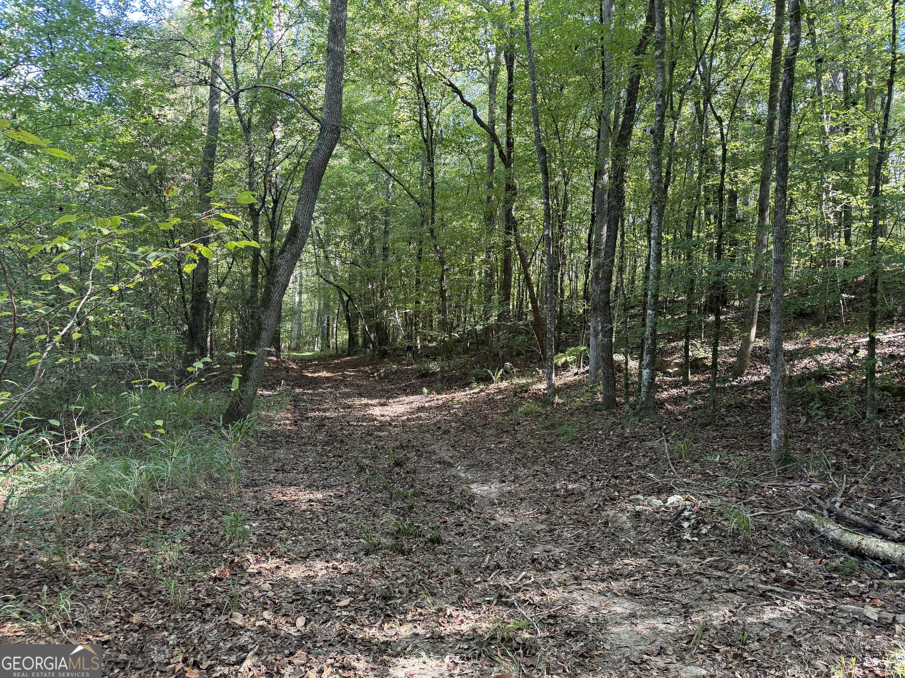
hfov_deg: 71.6
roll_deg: -1.9
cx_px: 452
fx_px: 627
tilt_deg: -0.4
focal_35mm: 24
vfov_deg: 56.8
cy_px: 339
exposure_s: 1/93
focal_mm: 6.76
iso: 200
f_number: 1.78
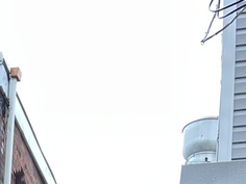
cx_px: -125
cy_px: 493
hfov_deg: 14.0
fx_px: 938
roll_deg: -3.7
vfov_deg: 9.5
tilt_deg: +4.2
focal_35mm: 132
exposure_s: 1/121
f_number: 1.5
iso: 80
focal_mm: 5.7
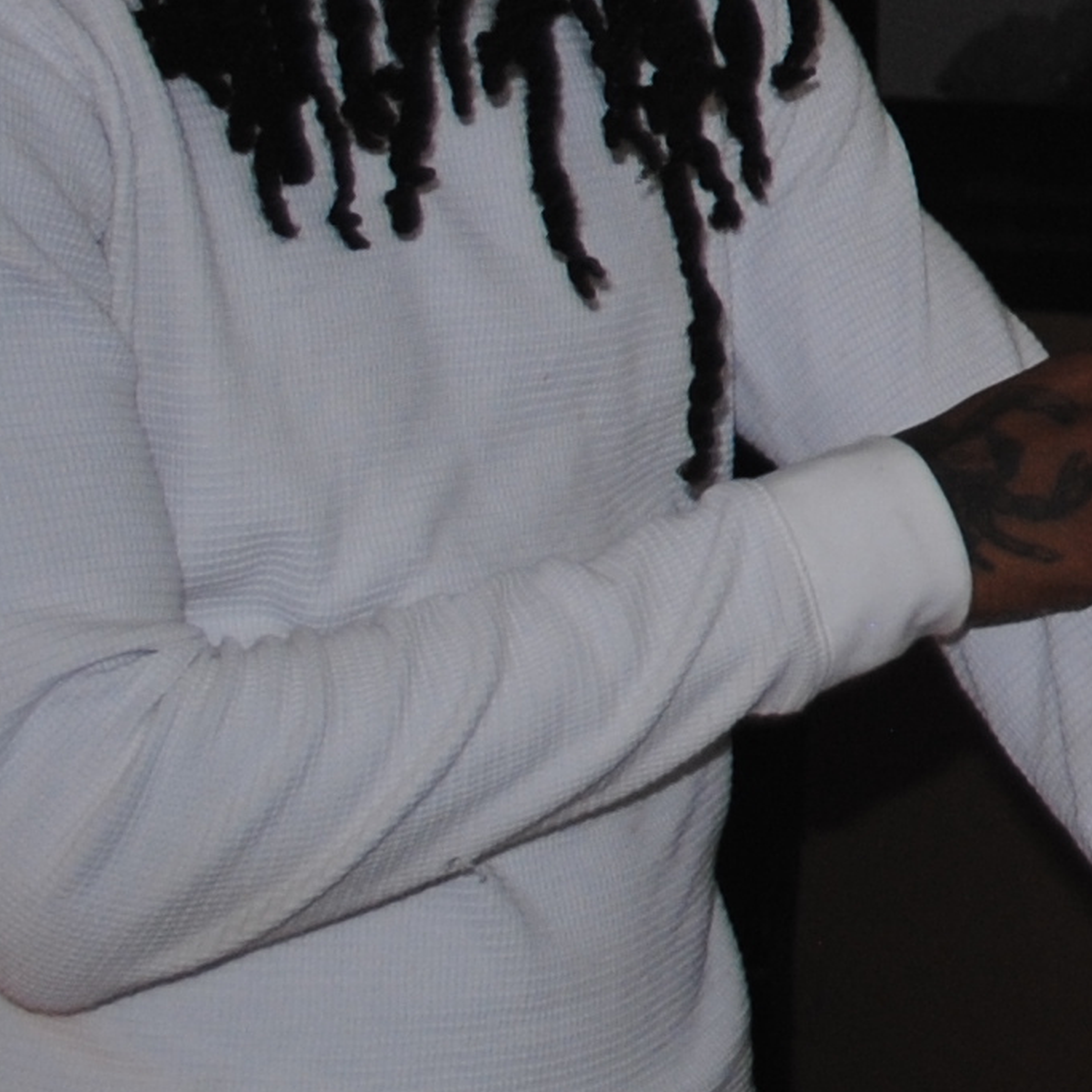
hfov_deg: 9.2
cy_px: -447
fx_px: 5675
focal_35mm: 159
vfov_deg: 10.7
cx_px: 3080
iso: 200
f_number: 4
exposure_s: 1/60
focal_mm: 22
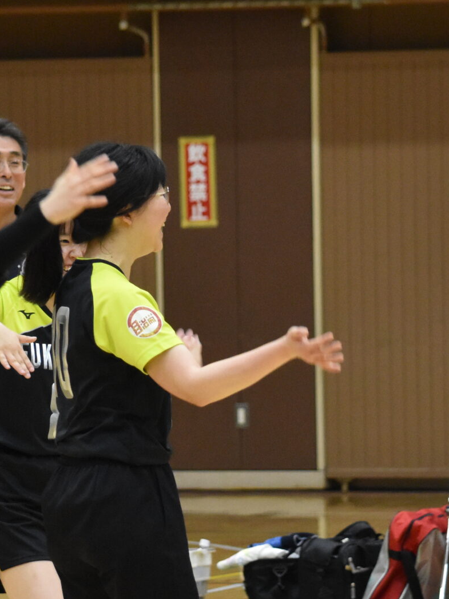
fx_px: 8237
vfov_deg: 4.2
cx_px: 227
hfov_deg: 3.1
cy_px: 365
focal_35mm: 476
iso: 3200
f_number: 4.8
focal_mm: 135
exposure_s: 1/320
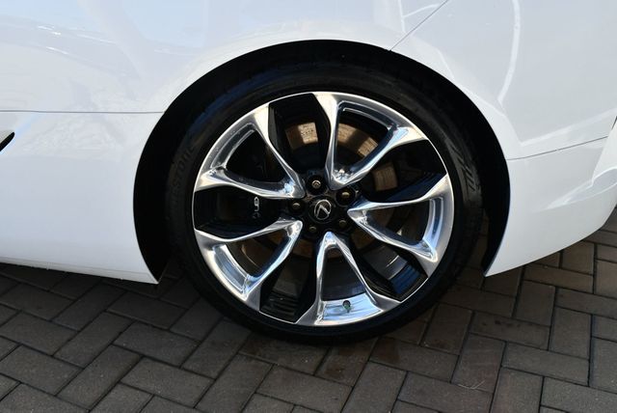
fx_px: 618
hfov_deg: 53.1
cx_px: 308
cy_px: 206
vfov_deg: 36.9
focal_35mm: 36
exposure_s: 1/250
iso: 200
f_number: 6.3
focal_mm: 18
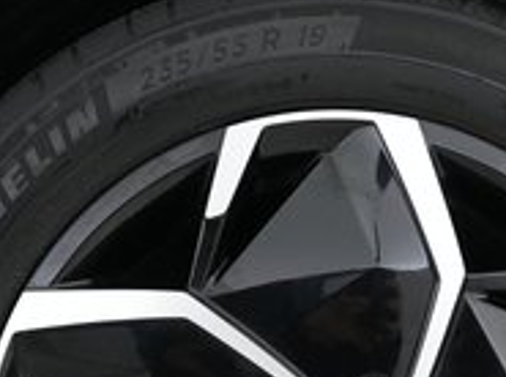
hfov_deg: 24.3
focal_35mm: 80
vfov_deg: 17.4
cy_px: 475
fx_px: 1167
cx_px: 342
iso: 3200
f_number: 2.8
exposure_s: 1/160
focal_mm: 24
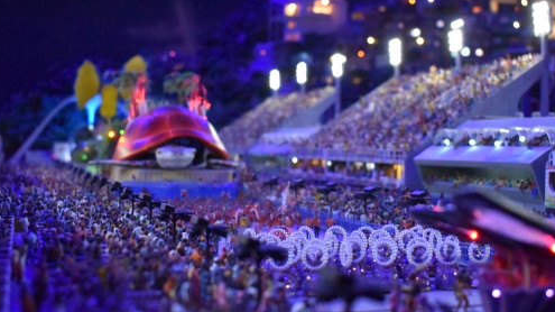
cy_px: 163
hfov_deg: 38.0
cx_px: 269
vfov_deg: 21.9
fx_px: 806
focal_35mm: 55
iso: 8000
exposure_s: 1/60
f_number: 3.8
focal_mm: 23
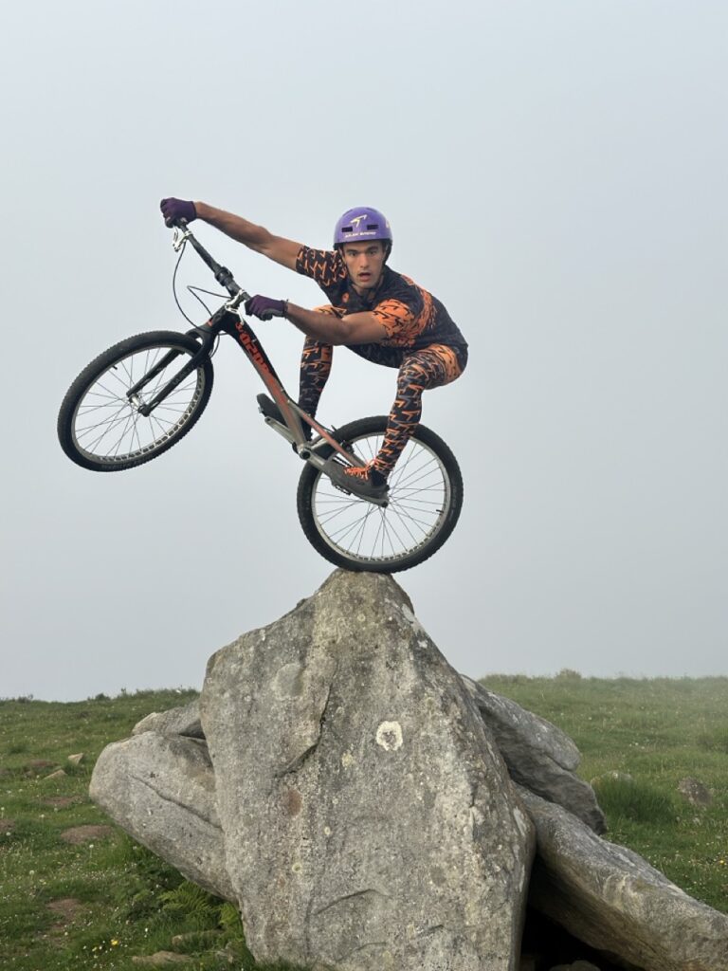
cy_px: 486
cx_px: 364
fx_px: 1346
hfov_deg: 30.3
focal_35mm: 48
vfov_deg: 39.7
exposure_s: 1/1376
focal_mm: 6.86
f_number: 1.78
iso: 80
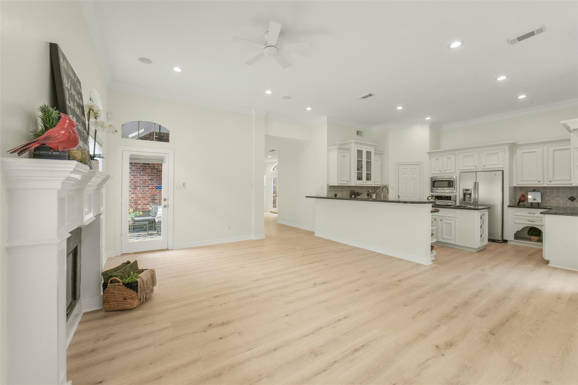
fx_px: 225
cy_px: 192
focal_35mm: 14
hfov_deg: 104.2
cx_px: 289
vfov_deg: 81.2
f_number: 11
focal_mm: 14
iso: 500
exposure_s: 1/30
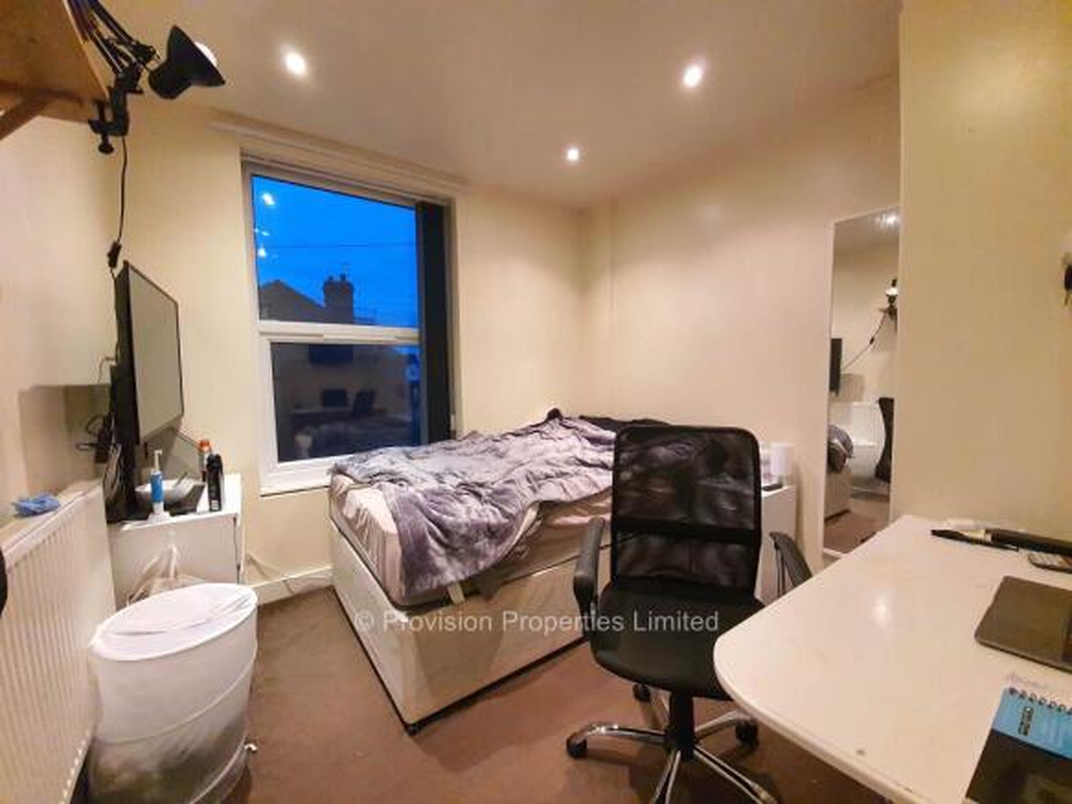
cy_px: 402
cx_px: 536
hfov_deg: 106.2
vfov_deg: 89.9
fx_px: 403
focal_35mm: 13
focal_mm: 1.8
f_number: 2.2
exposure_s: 1/33
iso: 640
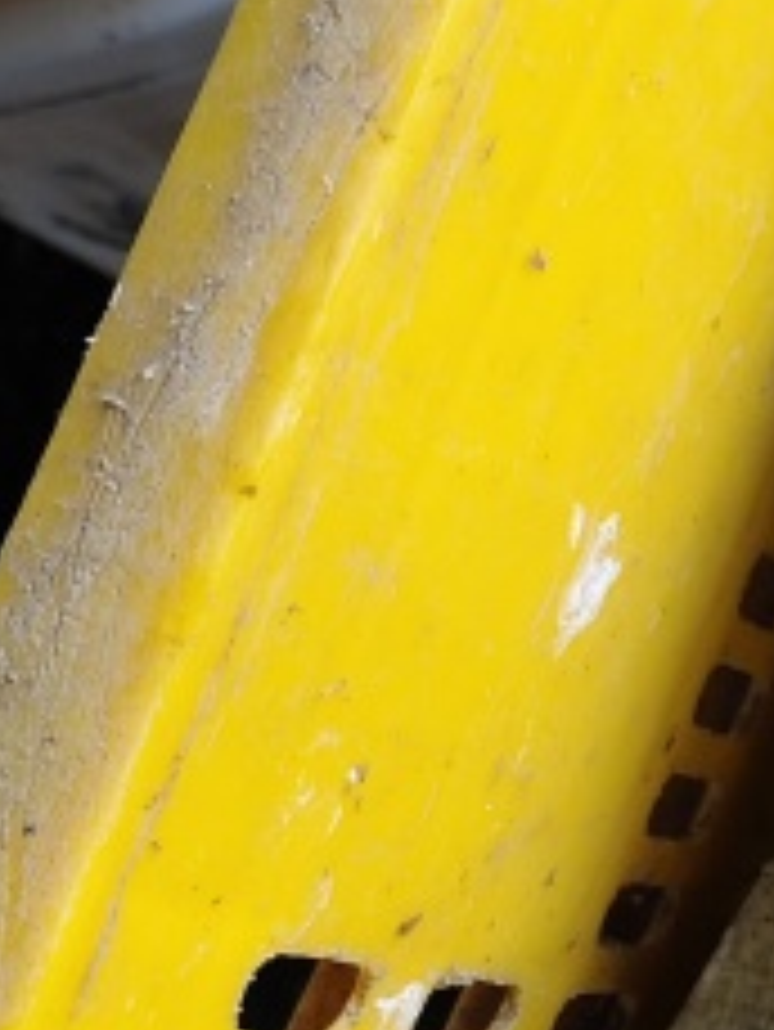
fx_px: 3604
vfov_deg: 15.9
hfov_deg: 10.8
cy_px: 1059
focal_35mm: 121
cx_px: 1710
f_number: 1.79
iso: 221
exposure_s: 1/50.1
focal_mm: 4.84
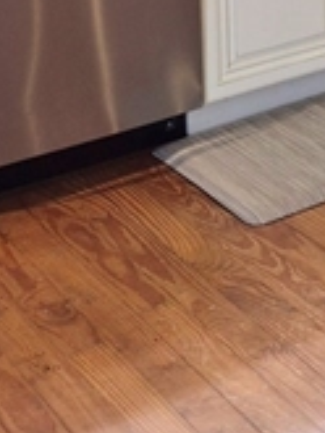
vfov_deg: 16.2
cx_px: 490
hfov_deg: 13.1
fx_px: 1338
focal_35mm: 107
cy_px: -283
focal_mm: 5.4
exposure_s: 1/120
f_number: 1.8
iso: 32
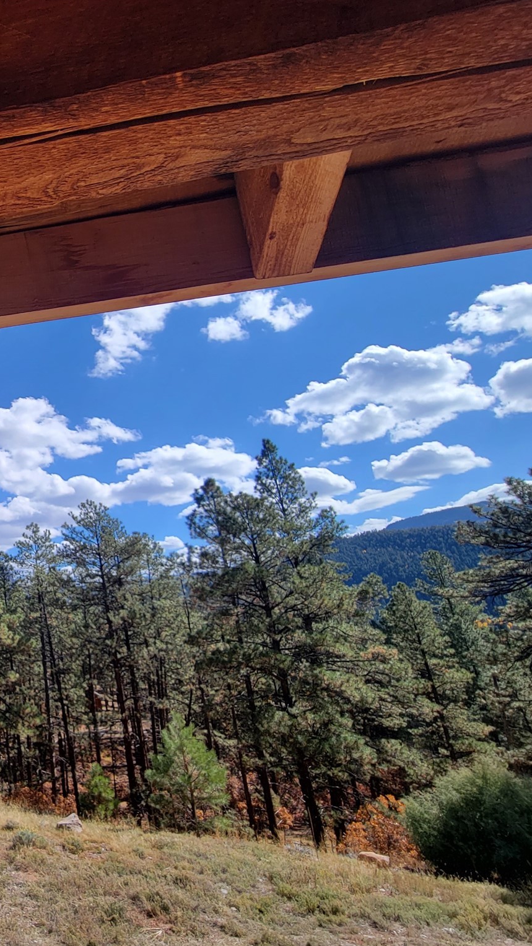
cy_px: 472
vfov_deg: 89.6
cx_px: -30
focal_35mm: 19
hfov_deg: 46.1
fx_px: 476
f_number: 2.2
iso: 50
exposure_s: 1/1142
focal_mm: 2.2
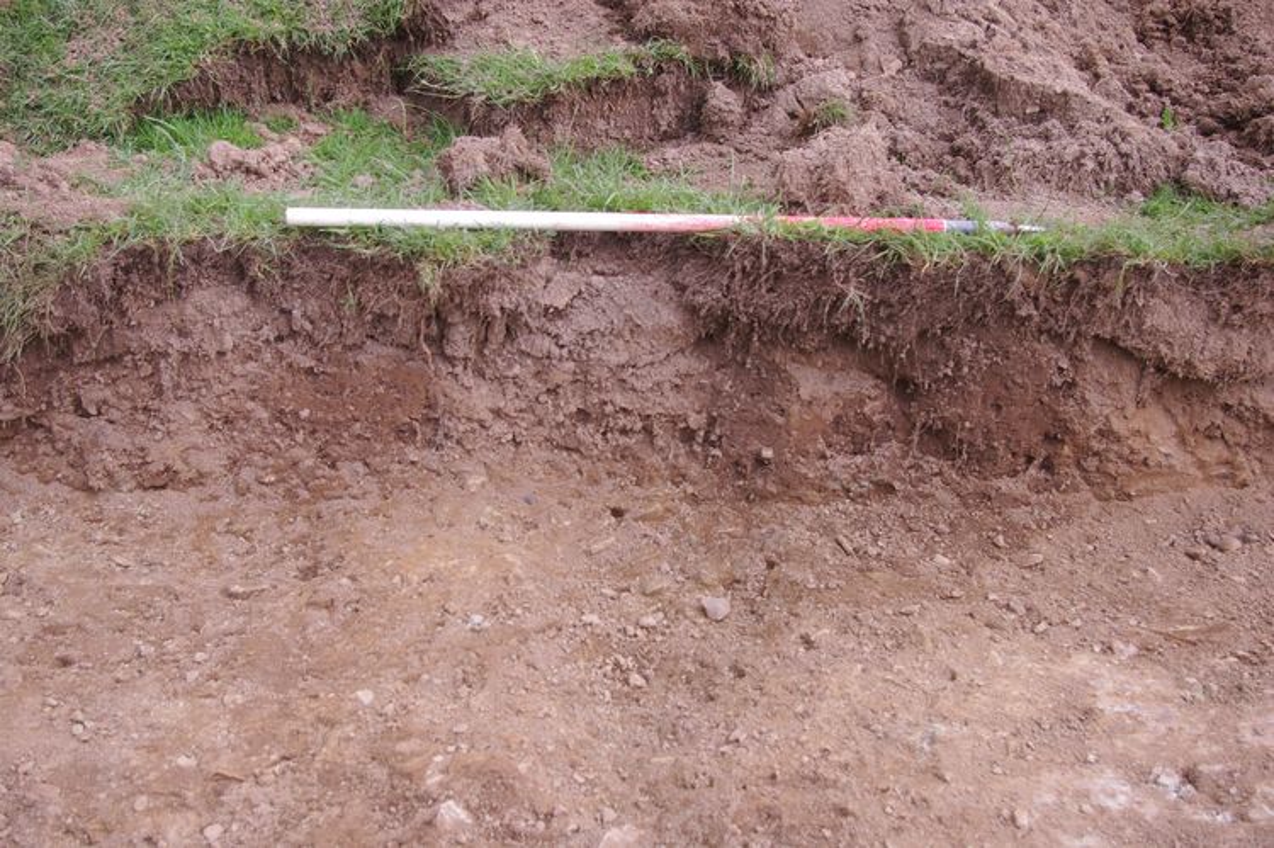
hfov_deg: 46.4
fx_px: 1485
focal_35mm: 42
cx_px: 637
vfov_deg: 31.9
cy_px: 424
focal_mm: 28
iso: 200
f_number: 5.6
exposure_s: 1/125
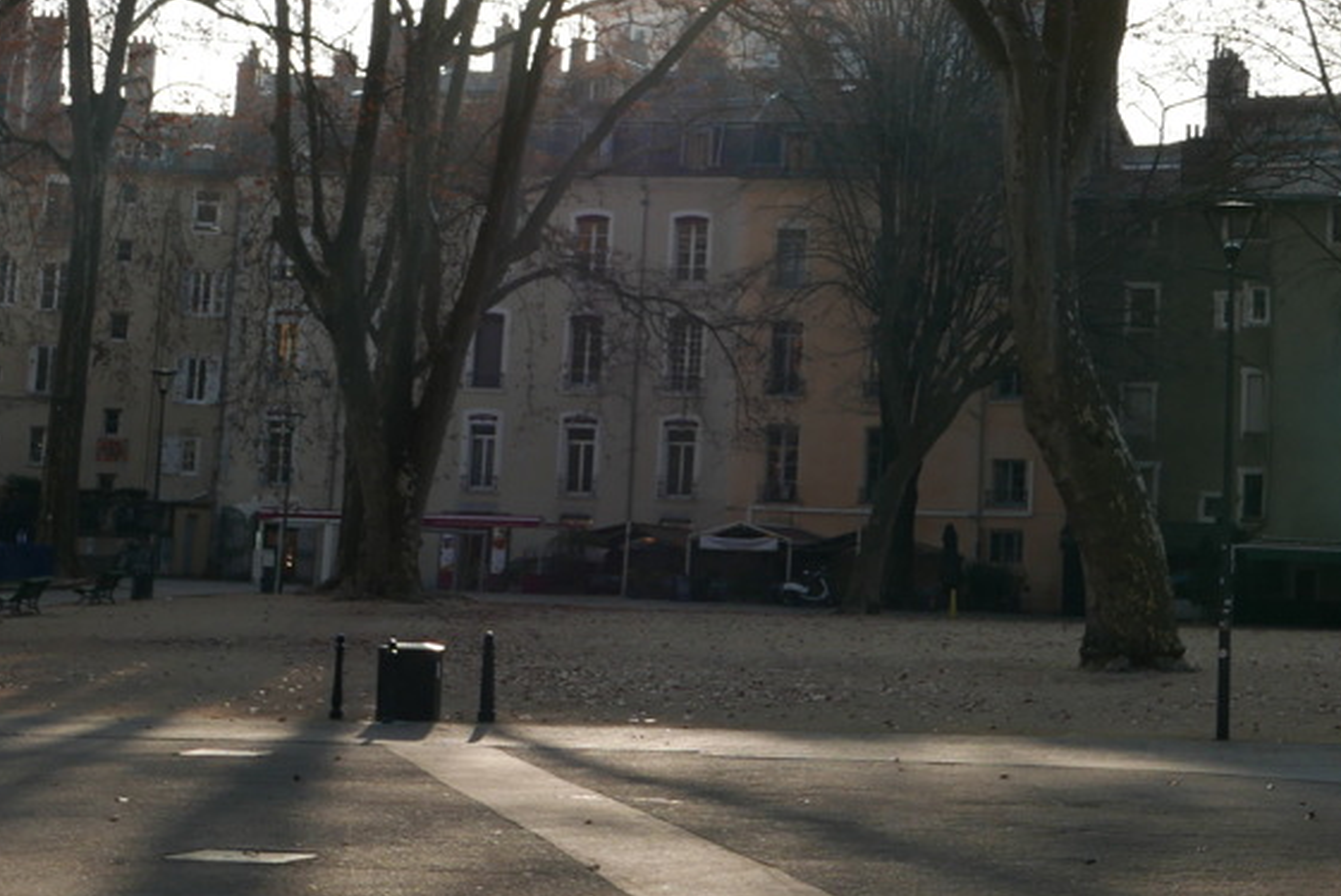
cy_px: 98
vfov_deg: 17.1
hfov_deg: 25.3
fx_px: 2945
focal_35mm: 79
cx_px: 1010
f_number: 5.6
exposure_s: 1/400
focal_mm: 16.5
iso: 200
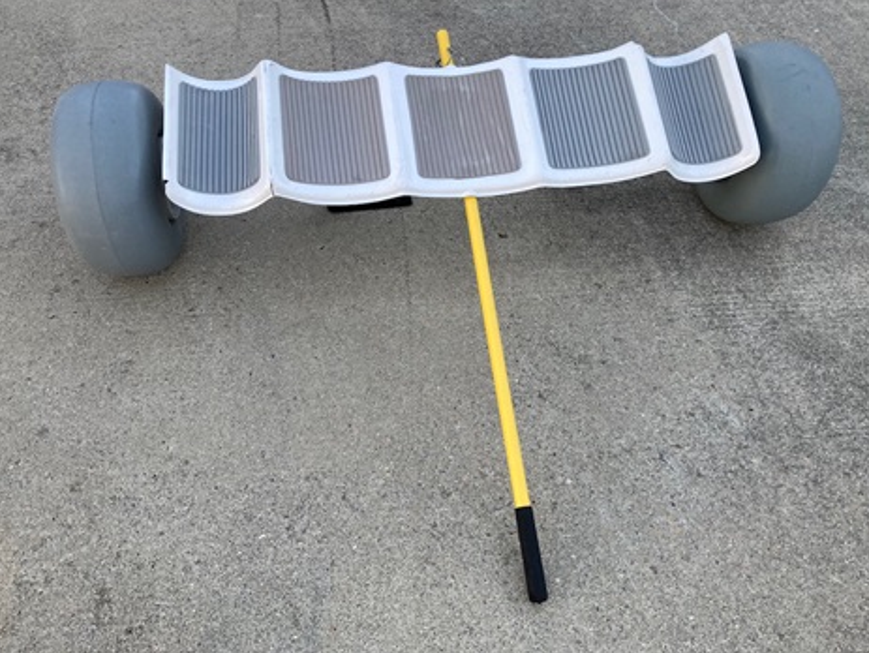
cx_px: 420
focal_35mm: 29
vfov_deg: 48.3
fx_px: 729
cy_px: 332
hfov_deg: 61.6
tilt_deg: -50.4
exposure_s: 1/121
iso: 80
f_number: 1.8
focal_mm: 3.99
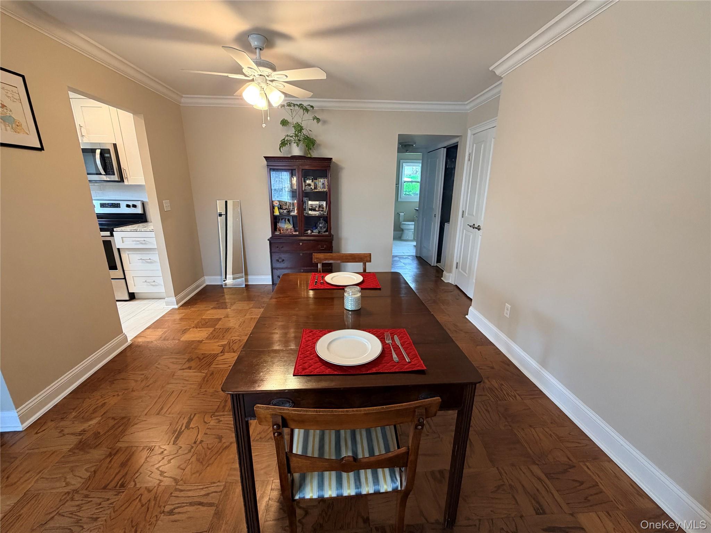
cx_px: 356
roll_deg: -1.3
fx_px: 288
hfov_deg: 102.1
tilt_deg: -15.9
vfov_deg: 85.7
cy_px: 266
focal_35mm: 14
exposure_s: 1/60
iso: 250
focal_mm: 2.22
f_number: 2.2
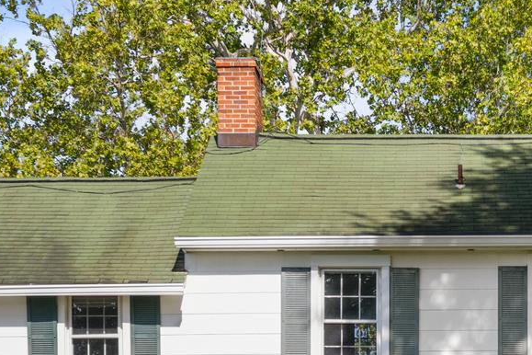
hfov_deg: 21.7
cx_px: 473
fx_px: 1359
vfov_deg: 14.3
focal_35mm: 92
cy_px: 455
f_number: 4
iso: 400
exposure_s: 1/500
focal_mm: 26
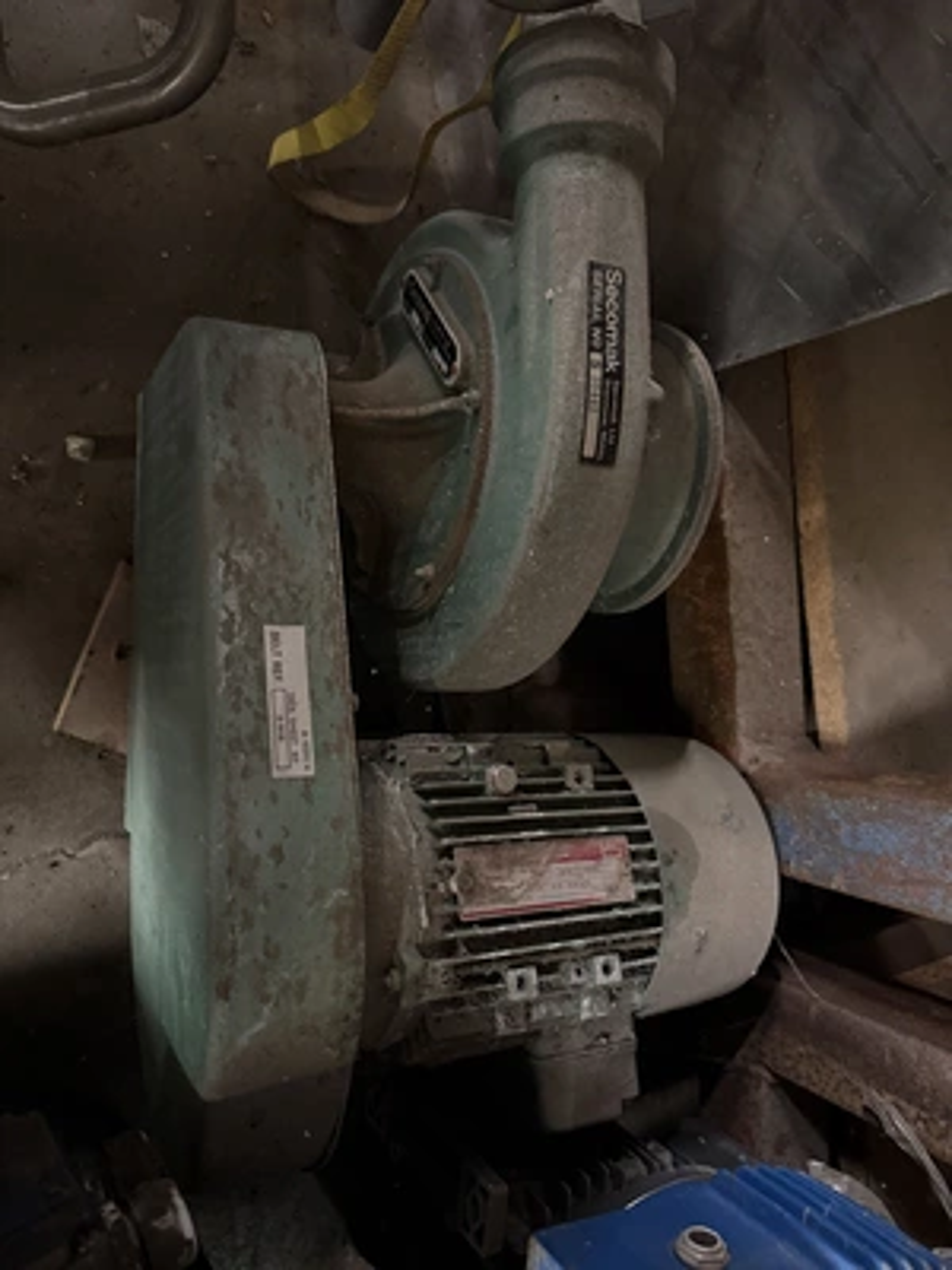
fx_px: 880
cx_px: 476
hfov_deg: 56.8
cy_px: 635
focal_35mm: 24
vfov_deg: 71.6
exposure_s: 1/17
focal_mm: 6.76
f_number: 1.78
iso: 2500
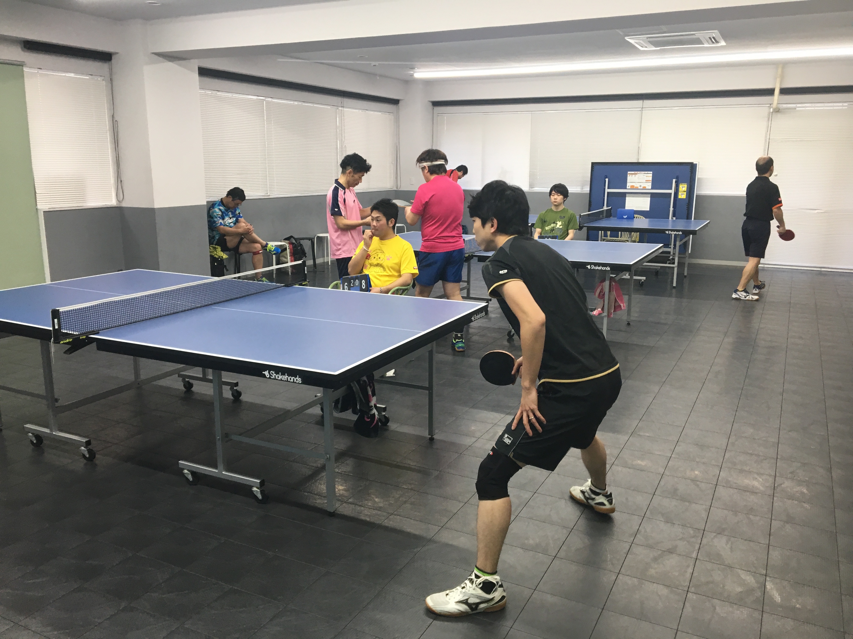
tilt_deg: -11.9
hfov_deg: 61.7
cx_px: 426
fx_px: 715
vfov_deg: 48.2
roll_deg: -0.3
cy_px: 320
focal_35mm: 29
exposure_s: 1/30
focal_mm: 4.15
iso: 40
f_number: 2.2
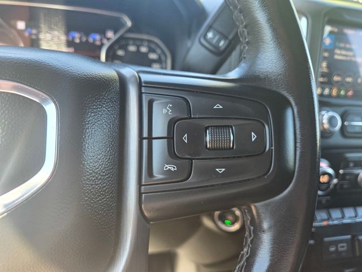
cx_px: 181
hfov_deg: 73.9
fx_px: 241
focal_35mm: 23
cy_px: 136
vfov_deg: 58.9
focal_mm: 5.4
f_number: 1.8
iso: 100
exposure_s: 1/180
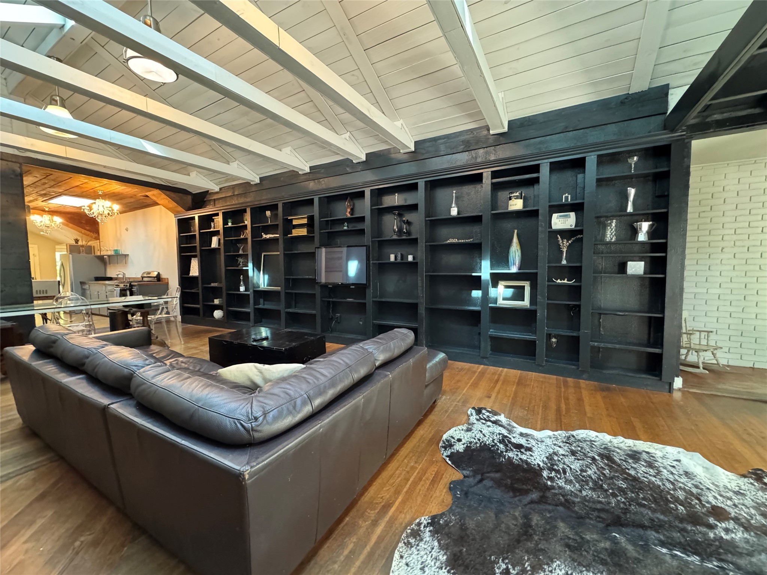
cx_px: 384
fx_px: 310
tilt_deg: -4.8
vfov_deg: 85.7
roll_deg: +0.5
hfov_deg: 102.1
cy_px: 288
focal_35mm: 14
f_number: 2.2
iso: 1250
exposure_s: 1/40
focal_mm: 2.22
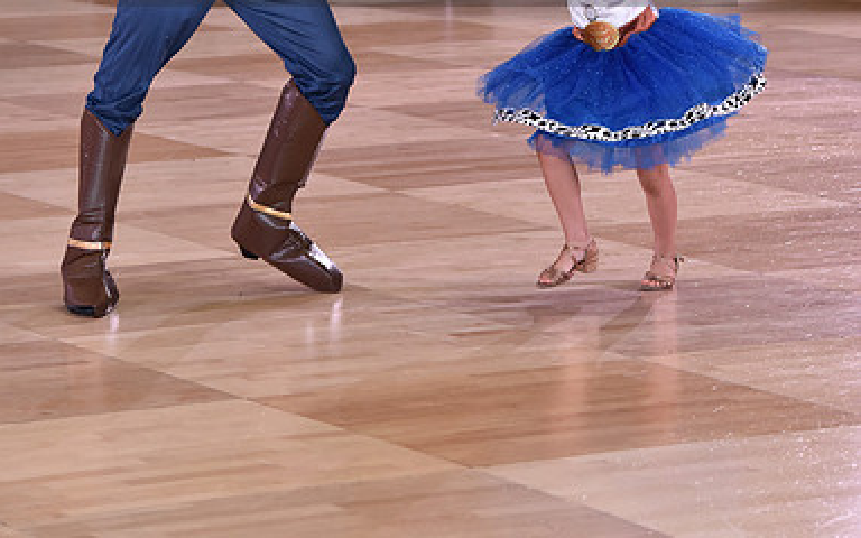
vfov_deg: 6.9
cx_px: 429
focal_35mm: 188
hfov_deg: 11.1
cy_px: -67
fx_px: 4411
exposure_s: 1/250
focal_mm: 122
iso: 1600
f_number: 6.3
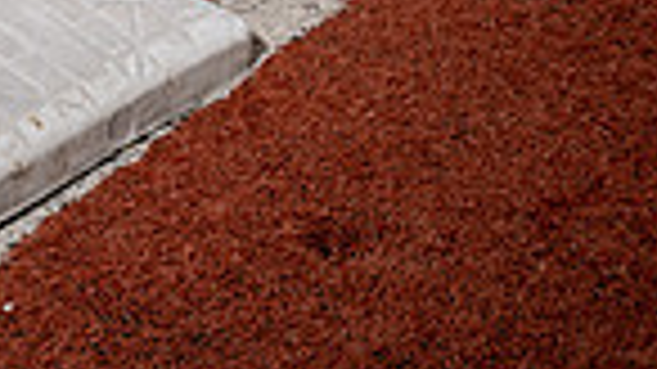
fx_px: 3082
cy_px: -621
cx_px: 36
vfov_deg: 6.4
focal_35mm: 177
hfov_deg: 12.1
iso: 100
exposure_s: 1/250
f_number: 8
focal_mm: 55
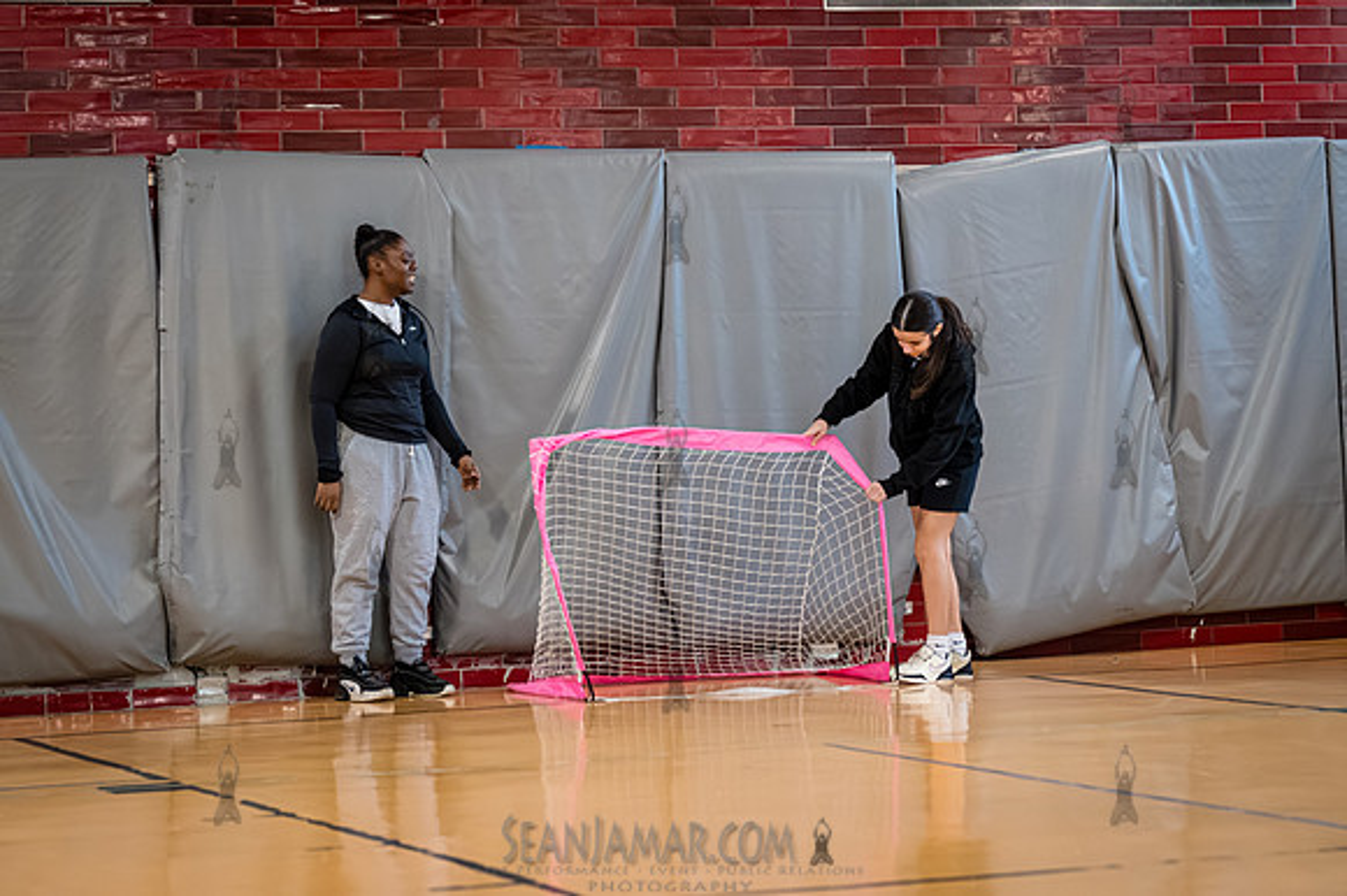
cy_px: 357
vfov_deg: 13.1
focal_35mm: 104
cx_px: 668
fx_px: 3896
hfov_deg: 19.6
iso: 5000
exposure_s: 1/800
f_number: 3.5
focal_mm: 86
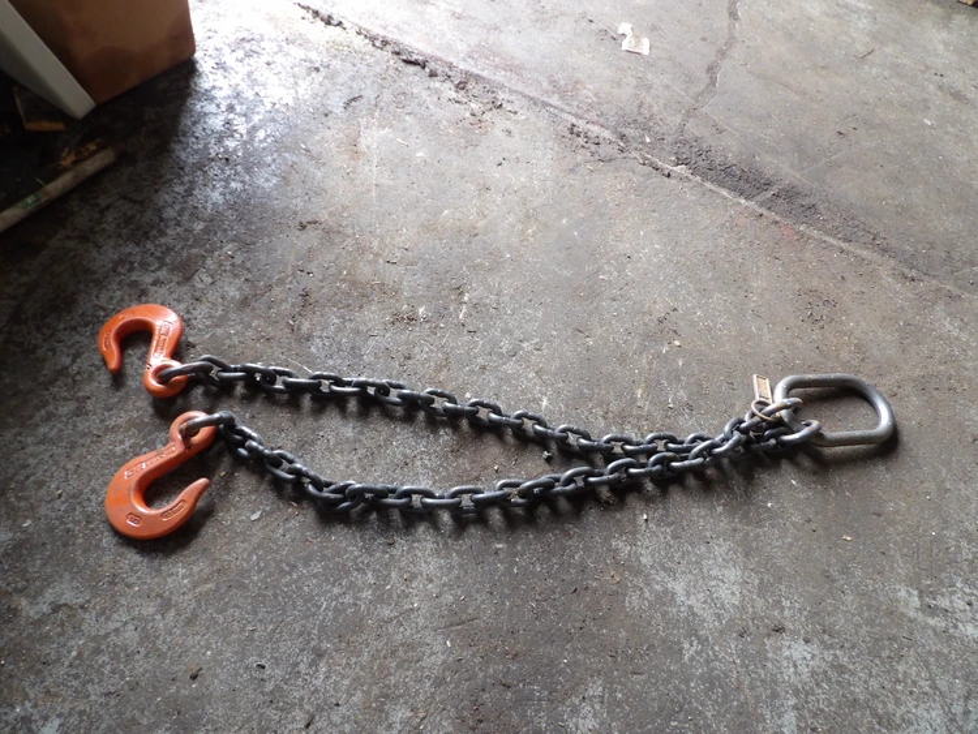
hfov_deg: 71.6
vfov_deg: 56.8
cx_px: 489
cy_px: 367
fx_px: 678
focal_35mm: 24
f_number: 3.2
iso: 180
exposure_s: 1/33
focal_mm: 4.3
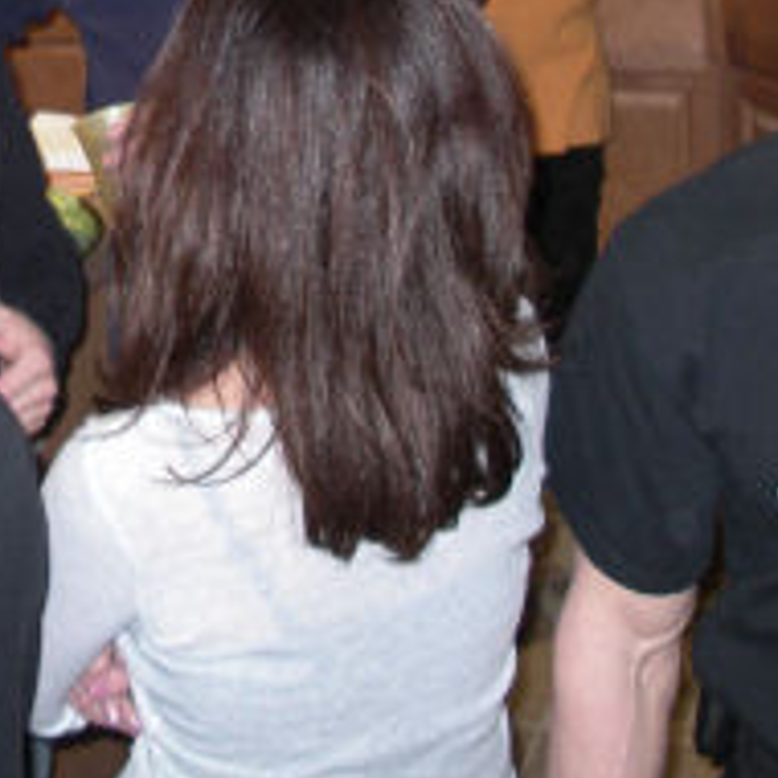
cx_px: -23
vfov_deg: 16.2
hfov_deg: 16.2
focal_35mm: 105
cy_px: -43
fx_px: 2670
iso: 200
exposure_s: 1/40
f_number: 2.8
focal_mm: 7.8
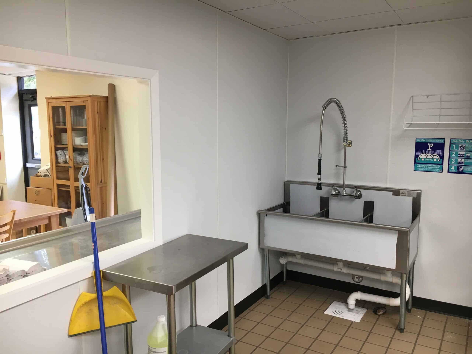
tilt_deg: -6.7
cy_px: 177
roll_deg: -0.1
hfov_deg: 61.7
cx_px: 236
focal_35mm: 29
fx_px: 395
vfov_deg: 48.2
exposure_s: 1/30
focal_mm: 4.15
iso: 64
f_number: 2.2
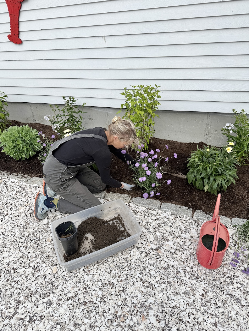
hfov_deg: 56.8
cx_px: 124
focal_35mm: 24
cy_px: 166
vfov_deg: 71.6
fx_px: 230
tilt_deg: -31.7
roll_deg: +3.1
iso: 80
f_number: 1.78
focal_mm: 6.76
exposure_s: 1/2232
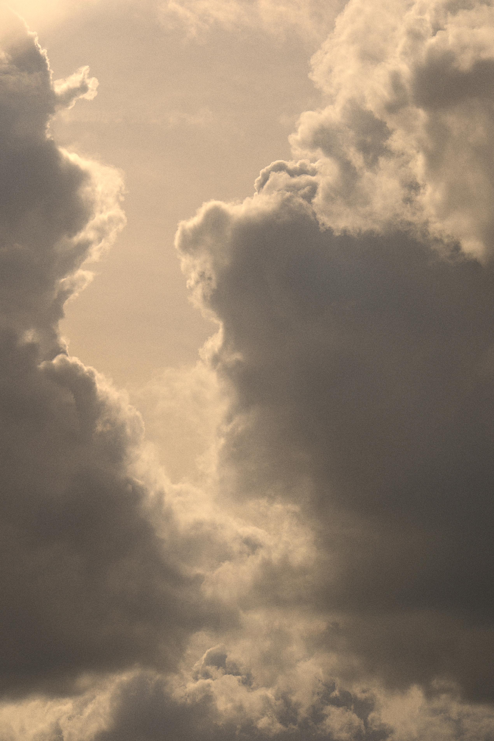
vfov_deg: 14.3
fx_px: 2943
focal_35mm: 143
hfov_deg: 9.6
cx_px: 247
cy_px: 370
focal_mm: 95
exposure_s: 1/4000
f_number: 5
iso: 160
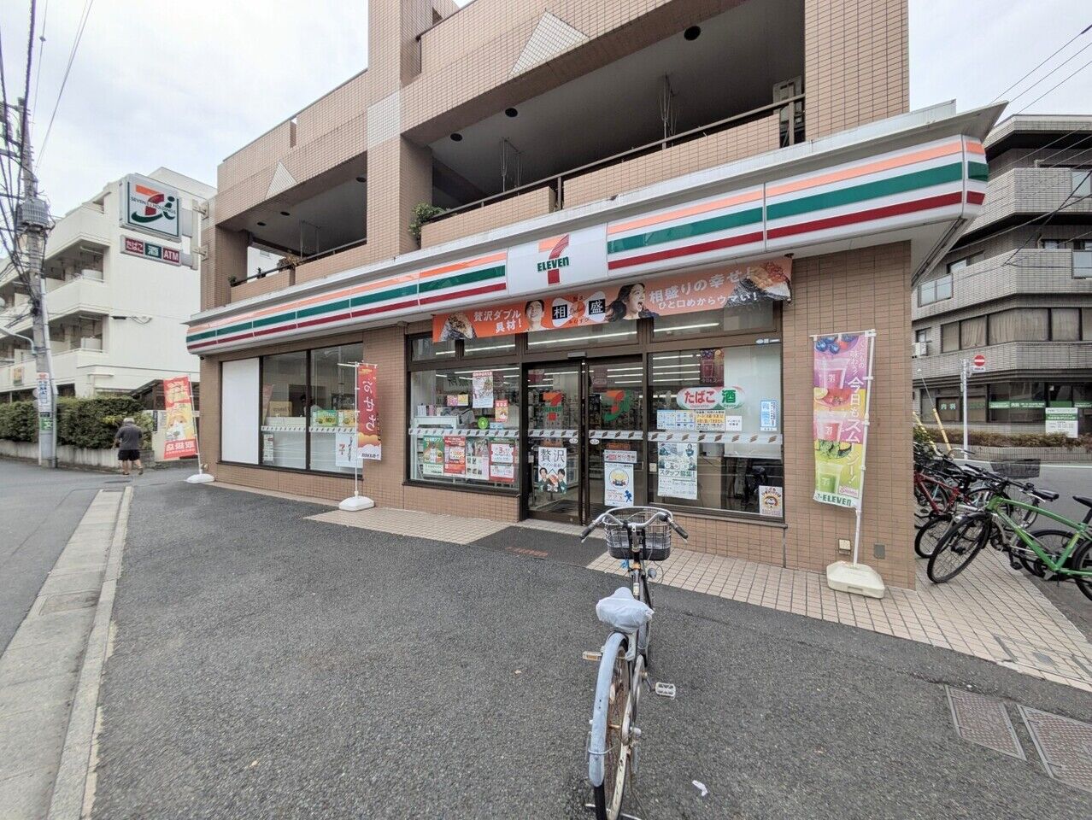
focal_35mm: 14
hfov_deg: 102.0
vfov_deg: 85.7
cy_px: 410
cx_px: 546
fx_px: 442
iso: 50
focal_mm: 1.83
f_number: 2.2
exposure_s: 1/1965
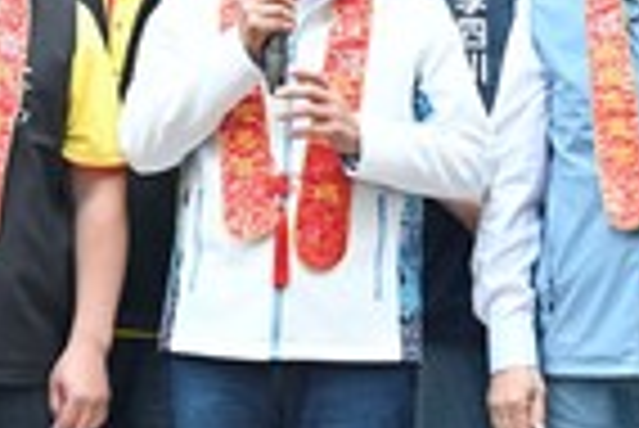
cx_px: 297
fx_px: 3749
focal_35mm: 211
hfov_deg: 9.7
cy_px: -34
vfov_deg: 6.5
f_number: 4
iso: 500
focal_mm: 75
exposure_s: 1/160
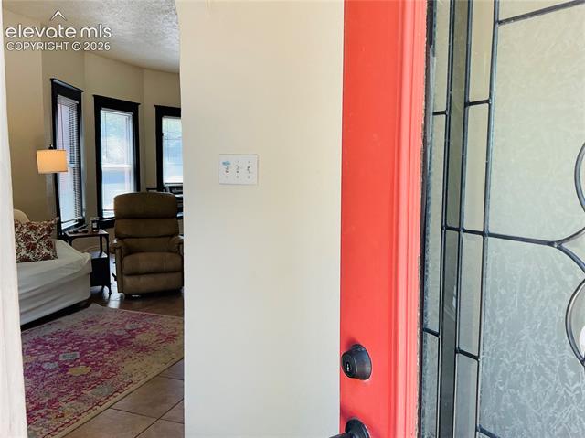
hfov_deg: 61.7
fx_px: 490
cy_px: 219
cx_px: 292
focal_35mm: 29
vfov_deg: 48.2
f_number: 1.8
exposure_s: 1/122
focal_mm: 3
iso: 40
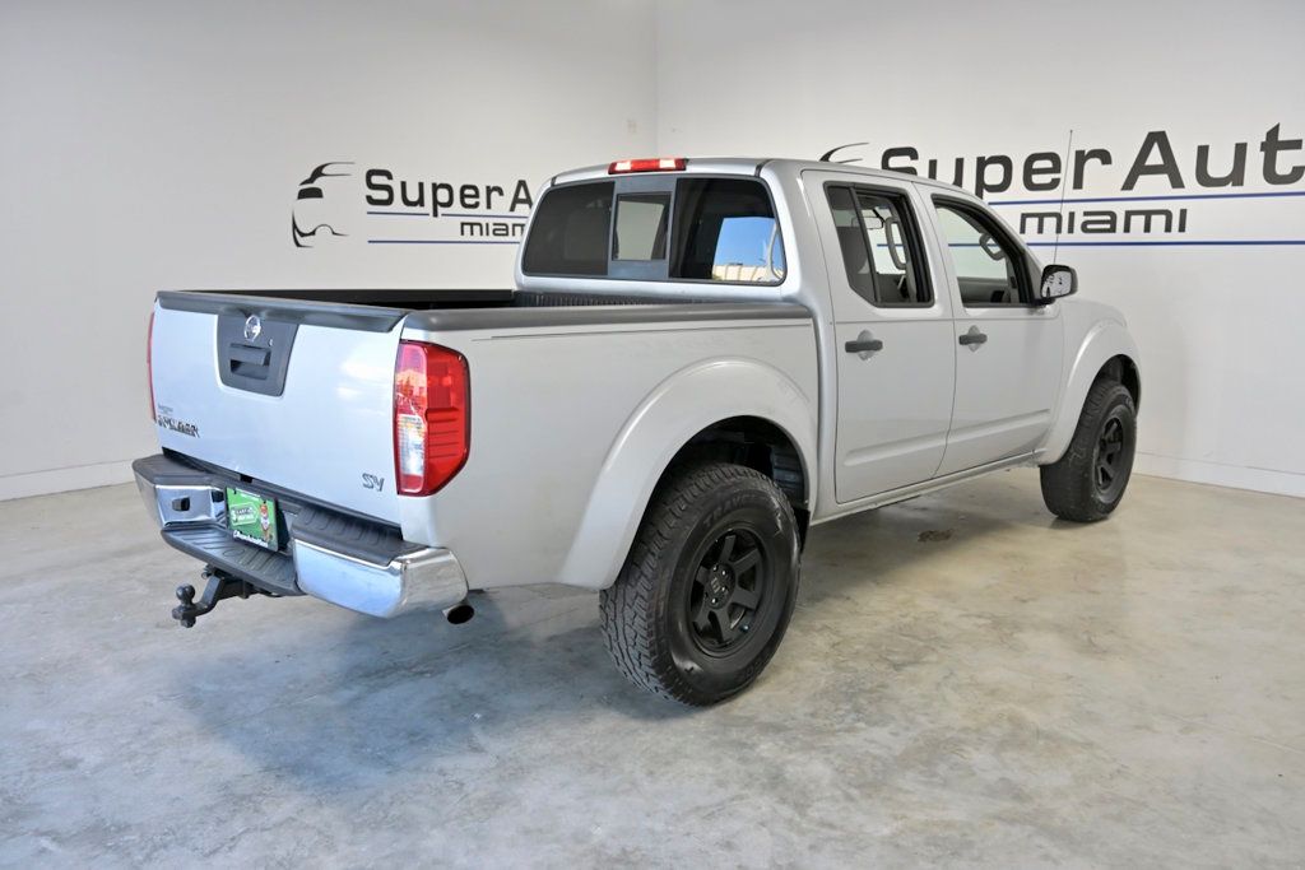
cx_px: 652
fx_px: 1015
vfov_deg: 46.4
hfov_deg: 65.5
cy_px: 435
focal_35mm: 28
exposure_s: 1/1000
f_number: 4.5
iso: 2500
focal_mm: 28
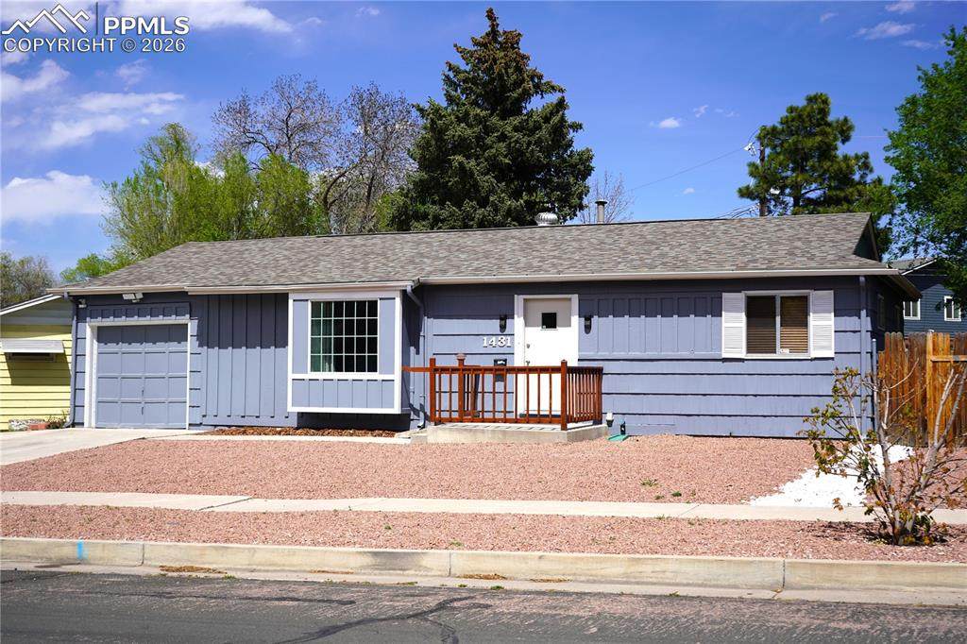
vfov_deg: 29.8
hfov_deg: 43.6
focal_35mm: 45
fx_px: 1208
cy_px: 322
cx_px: 484
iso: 100
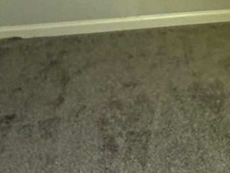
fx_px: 458
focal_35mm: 69
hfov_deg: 25.7
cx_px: 264
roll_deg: -0.9
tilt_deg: -7.2
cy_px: -113
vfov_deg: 18.1
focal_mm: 2.22
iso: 200
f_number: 2.2
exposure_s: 1/71
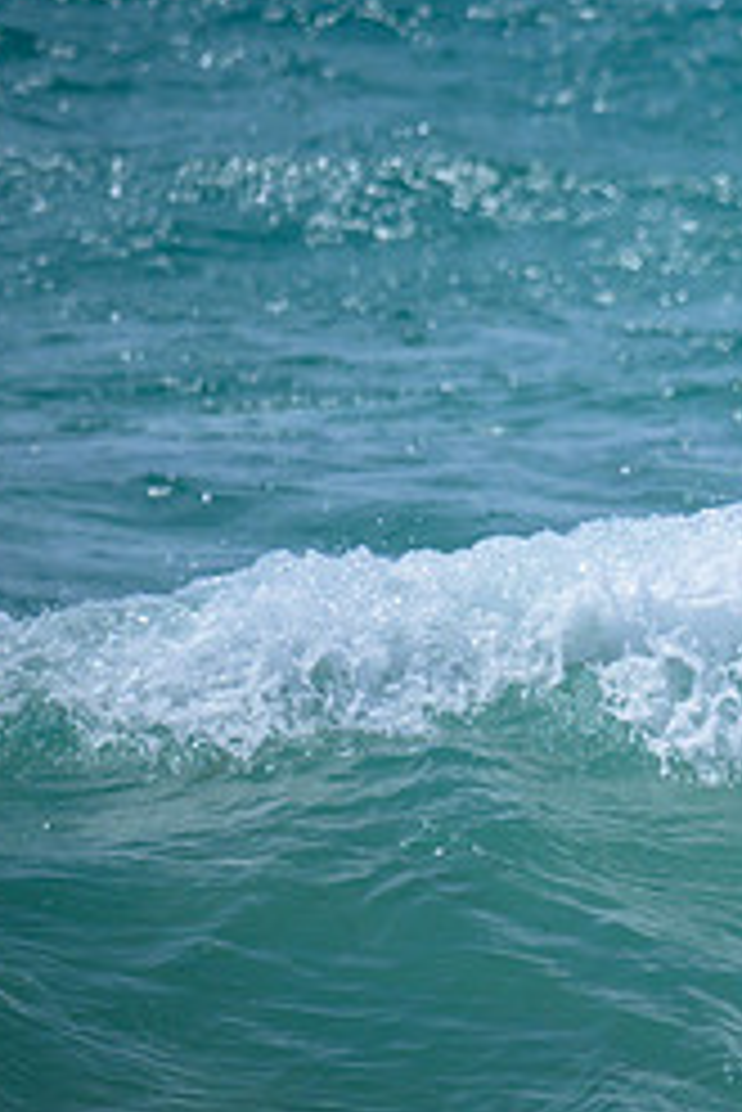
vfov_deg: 0.8
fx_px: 79771
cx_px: 1543
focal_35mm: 2584
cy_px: 719
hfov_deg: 0.5
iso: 250
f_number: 6.3
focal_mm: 800
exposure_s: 1/3200
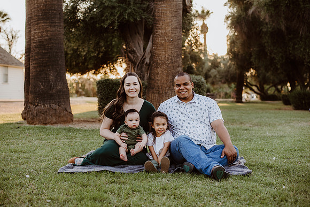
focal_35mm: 50
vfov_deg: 27.0
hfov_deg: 39.6
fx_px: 431
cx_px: 155
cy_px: 104
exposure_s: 1/320
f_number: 2.8
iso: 200
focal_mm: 50
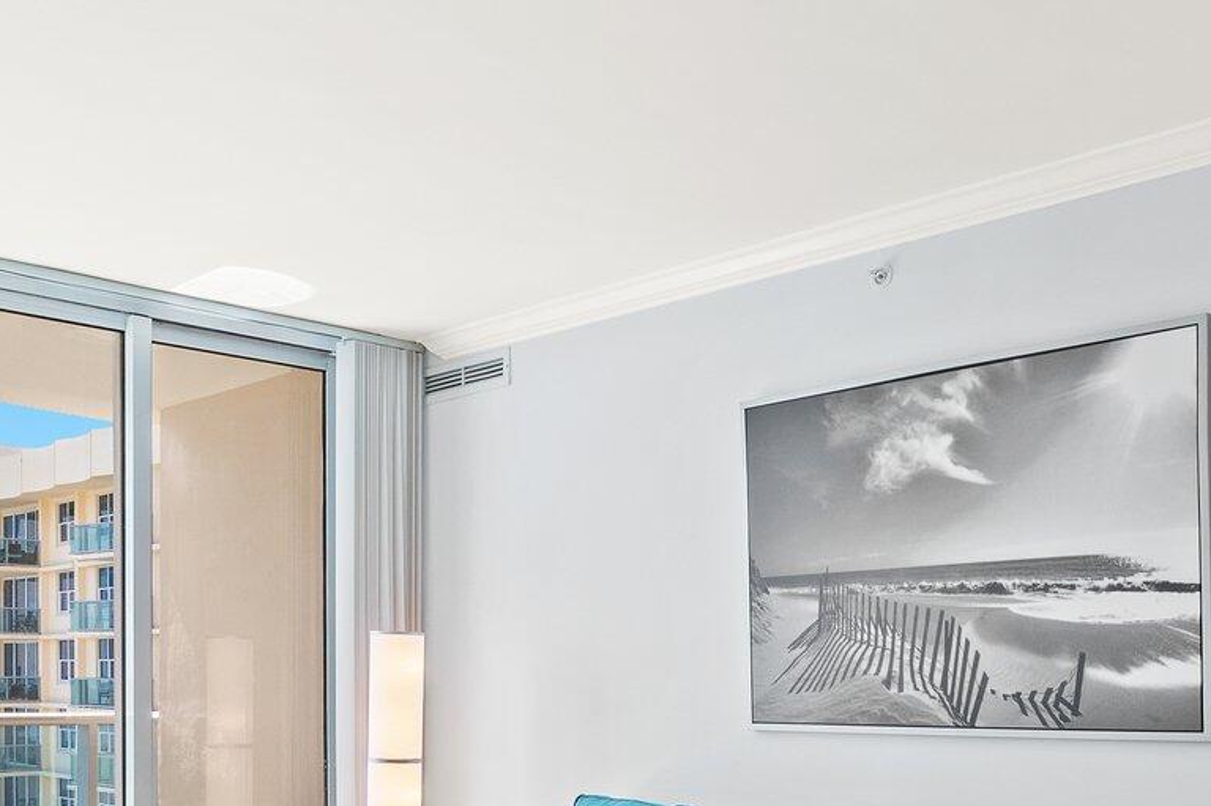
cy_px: 721
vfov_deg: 31.8
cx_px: 552
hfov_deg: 48.4
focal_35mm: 40
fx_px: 1345
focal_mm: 15
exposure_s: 1/8
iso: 200
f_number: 8
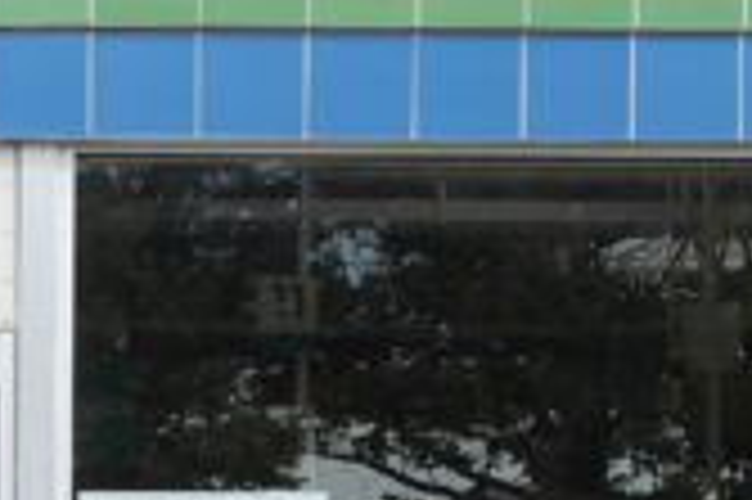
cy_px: 626
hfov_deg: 14.0
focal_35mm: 138
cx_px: -347
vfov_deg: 9.8
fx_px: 2880
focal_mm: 20
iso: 100
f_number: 5
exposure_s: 1/160
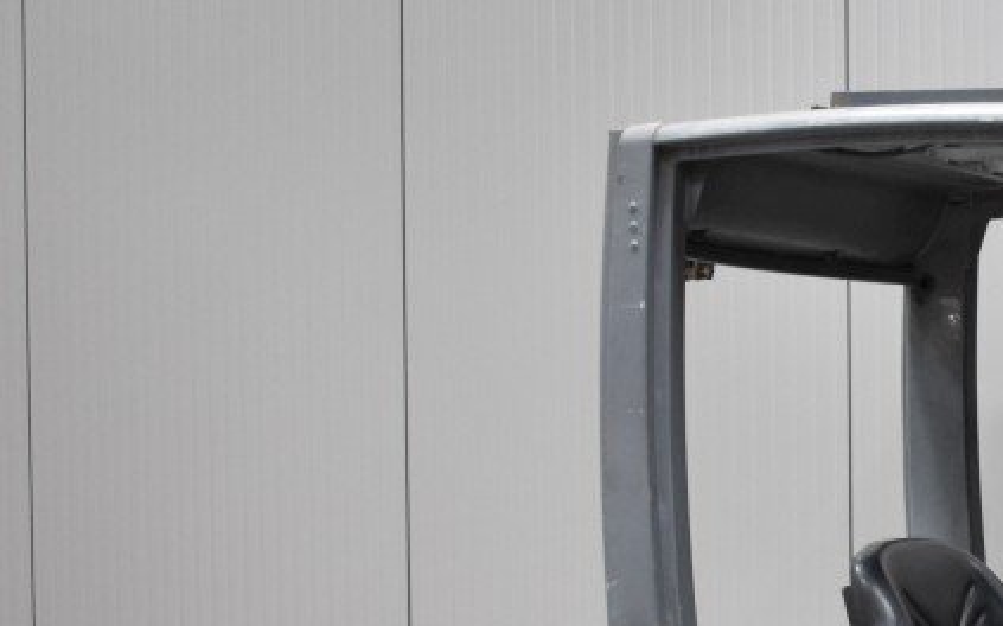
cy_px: 797
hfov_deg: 18.0
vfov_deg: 11.8
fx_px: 2963
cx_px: 1271
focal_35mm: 108
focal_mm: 25
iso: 1250
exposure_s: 1/30
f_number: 4.5
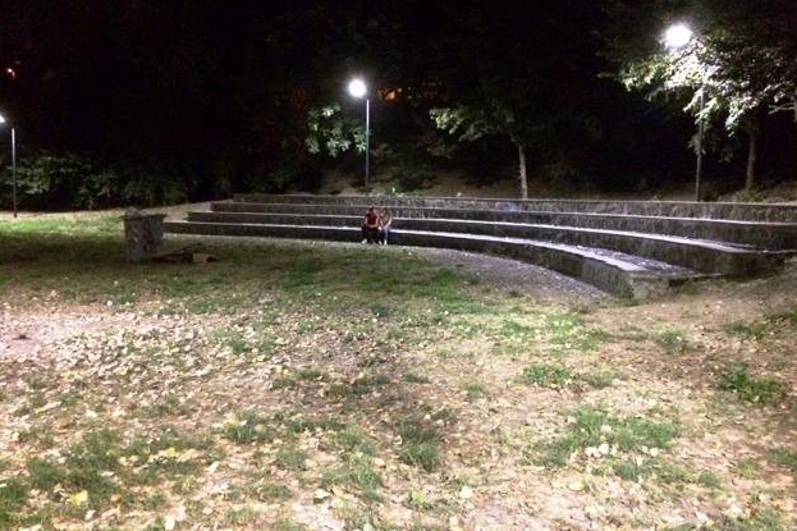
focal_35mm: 31
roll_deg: -1.1
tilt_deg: -1.4
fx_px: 686
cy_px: 241
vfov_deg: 42.3
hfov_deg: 60.3
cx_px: 407
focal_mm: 4.15
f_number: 2.2
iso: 640
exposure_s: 1/17
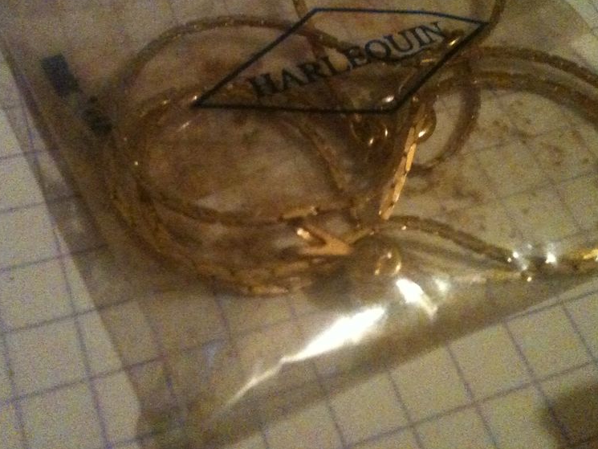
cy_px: 157
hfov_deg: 40.4
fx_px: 812
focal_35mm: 47
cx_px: 320
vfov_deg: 30.7
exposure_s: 1/10
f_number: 2.8
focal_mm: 3.85
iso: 1000
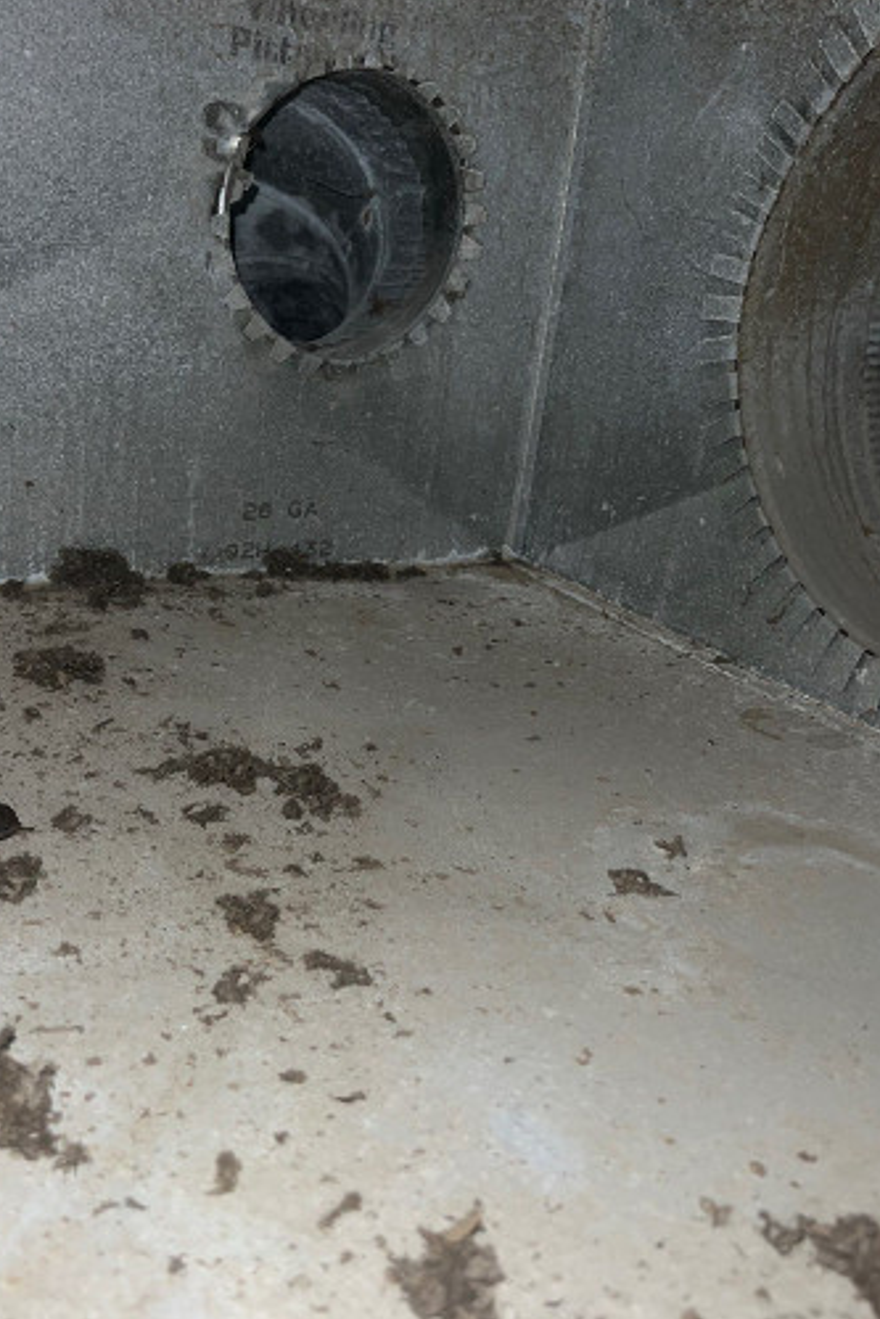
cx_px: 385
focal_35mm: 31
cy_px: 644
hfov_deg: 42.3
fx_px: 1136
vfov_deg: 60.3
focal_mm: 4
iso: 20
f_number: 1.8
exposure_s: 1/695
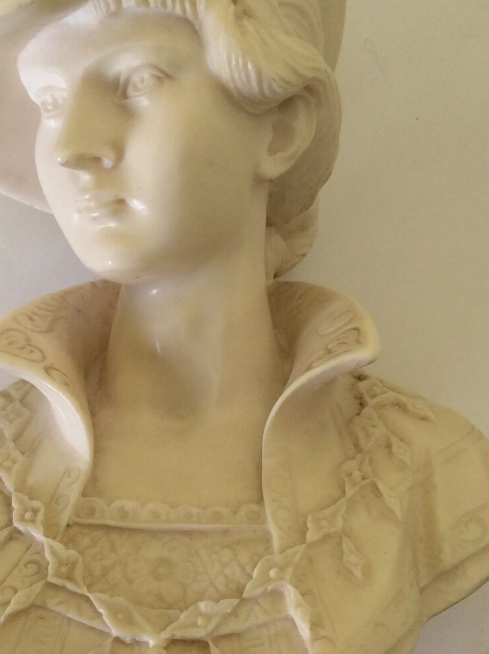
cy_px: 398
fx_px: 1227
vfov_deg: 29.8
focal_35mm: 65
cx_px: 207
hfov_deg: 22.5
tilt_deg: -77.2
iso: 40
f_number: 2.4
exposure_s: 1/50
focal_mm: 3.3
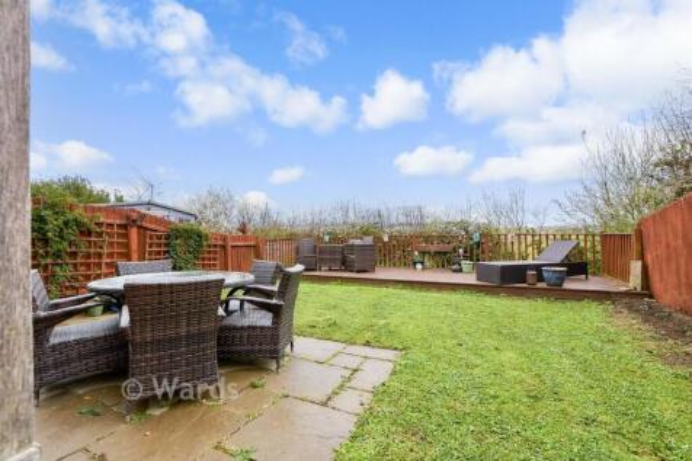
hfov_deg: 100.4
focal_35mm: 15
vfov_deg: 77.3
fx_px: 288
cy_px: 230
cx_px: 346
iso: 320
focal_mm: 10
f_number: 8
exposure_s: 1/250
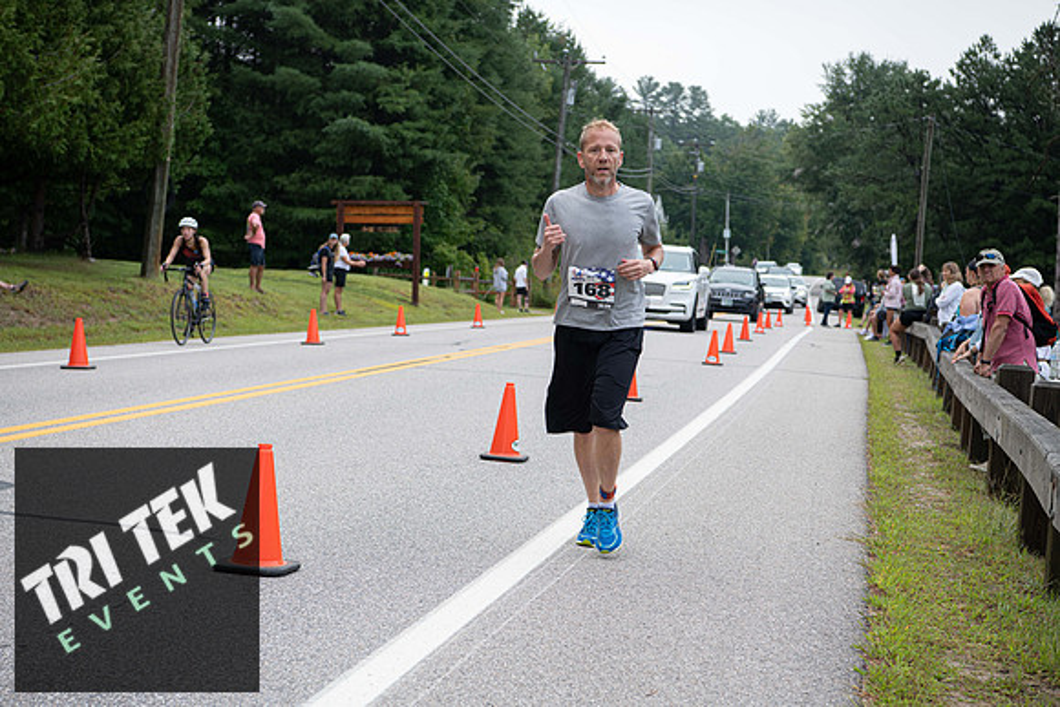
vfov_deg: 19.5
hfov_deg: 28.8
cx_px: 530
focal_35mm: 70
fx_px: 2061
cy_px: 354
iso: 200
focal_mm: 70
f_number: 5
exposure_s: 1/250
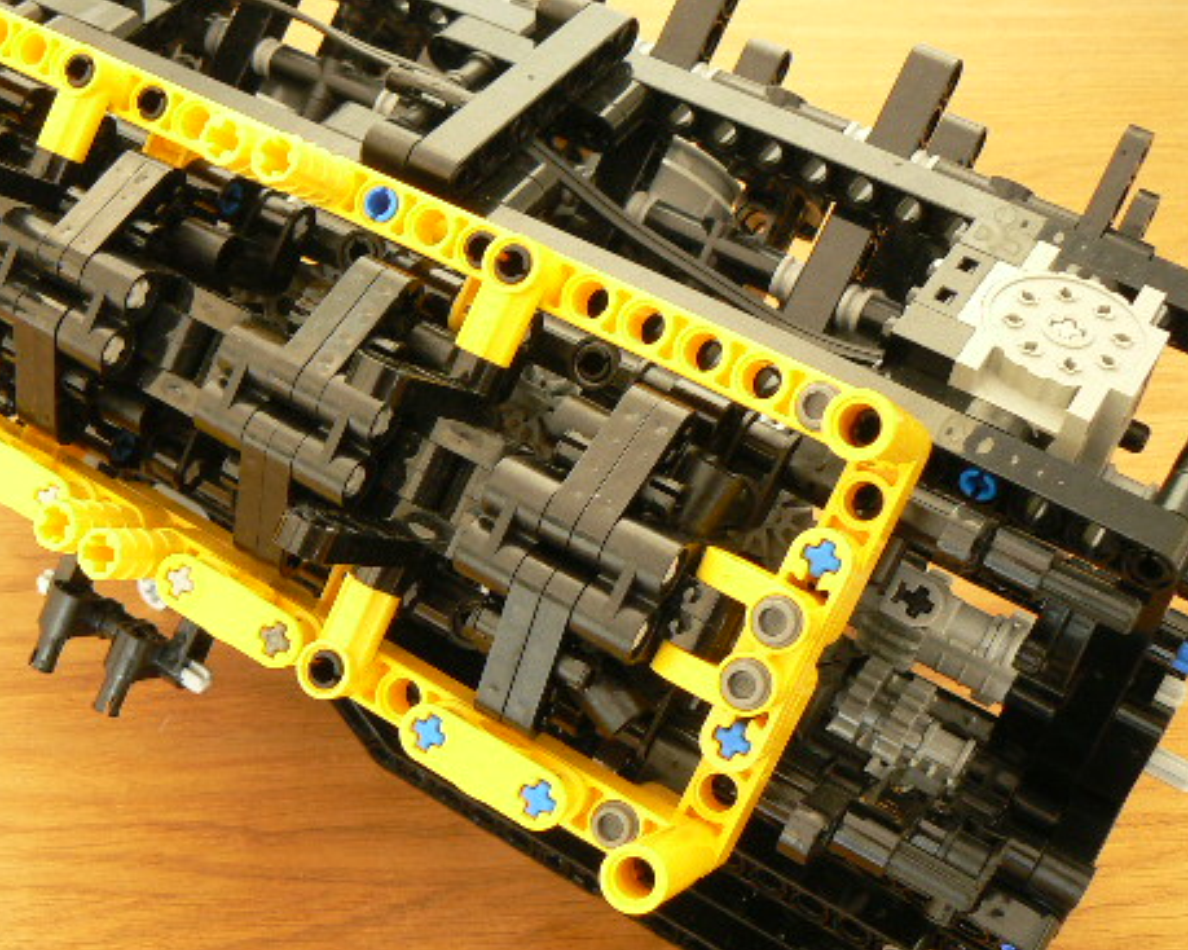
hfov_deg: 37.5
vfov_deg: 30.8
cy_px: 432
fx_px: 1722
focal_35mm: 49
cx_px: 365
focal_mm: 6
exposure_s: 2
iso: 100
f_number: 4
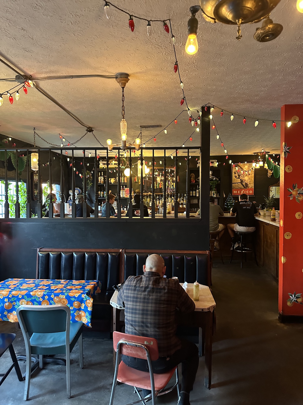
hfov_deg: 56.8
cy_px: 202
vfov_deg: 71.6
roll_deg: +0.6
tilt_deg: -1.8
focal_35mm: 24
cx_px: 152
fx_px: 280
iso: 800
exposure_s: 1/40
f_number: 1.78
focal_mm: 6.86
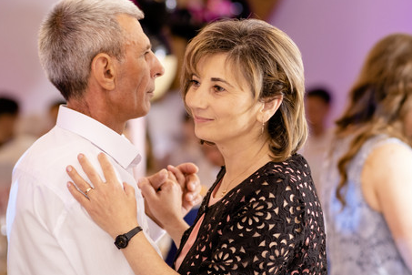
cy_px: 112
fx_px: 2071
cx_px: 273
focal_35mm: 181
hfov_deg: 11.3
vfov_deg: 7.6
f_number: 2
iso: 640
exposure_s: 1/200
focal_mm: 85
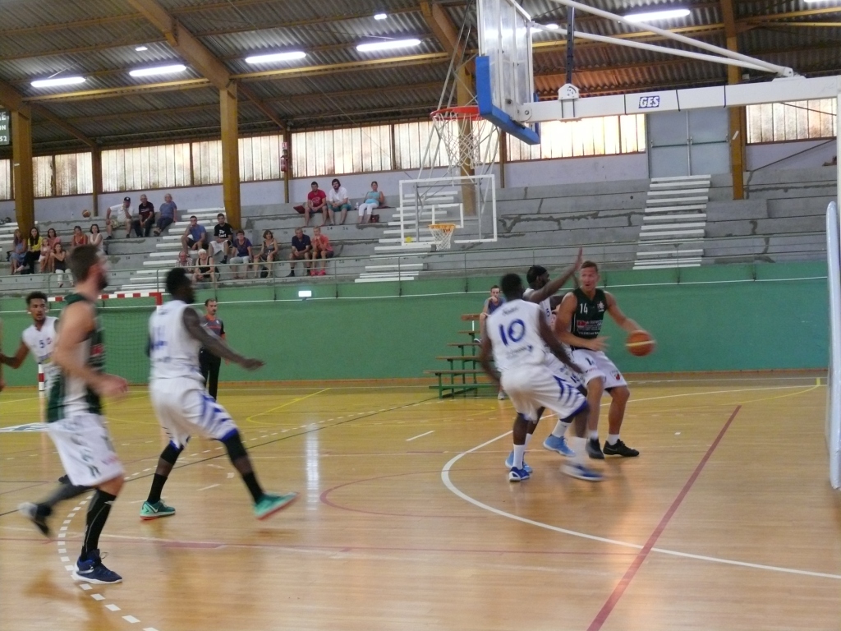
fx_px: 1215
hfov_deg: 38.2
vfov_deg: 29.1
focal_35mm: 50
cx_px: 420
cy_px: 316
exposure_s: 1/40
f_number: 3.2
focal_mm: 10.7
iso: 400
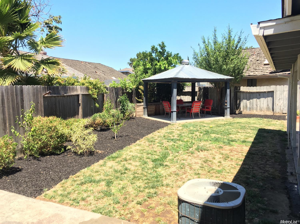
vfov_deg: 48.2
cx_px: 150
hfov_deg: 61.7
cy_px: 112
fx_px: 251
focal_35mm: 29
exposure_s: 1/442
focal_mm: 4.15
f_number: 2.2
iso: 25
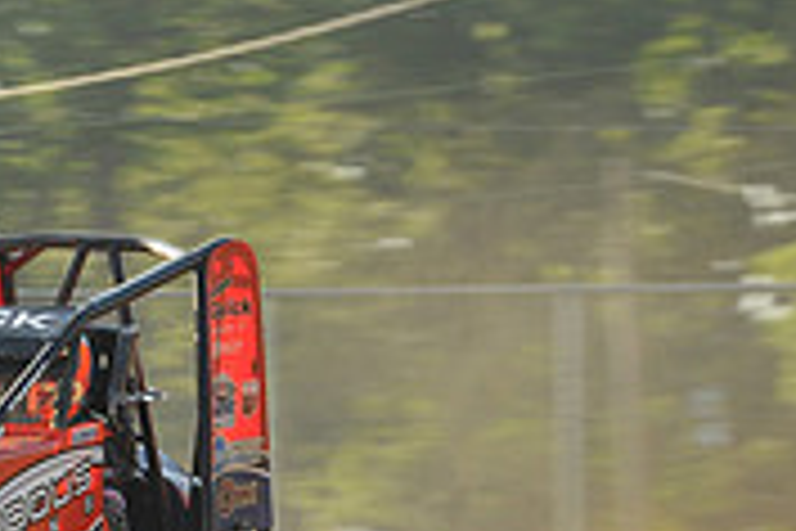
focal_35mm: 591
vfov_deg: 2.3
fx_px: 13067
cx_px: -45
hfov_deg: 3.5
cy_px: 711
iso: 400
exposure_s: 1/320
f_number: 9
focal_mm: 180
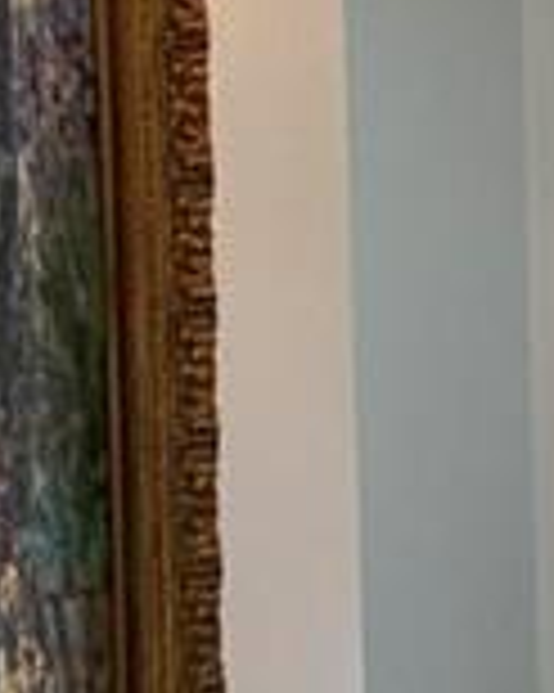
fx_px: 4534
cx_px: 1252
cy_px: 954
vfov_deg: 8.6
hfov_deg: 6.7
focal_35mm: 221
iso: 40
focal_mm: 3
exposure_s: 1/60
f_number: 1.8
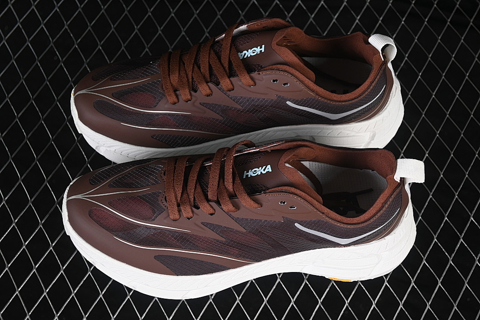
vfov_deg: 18.2
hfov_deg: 27.0
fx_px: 1000
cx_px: 240
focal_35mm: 75
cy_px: 160
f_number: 6.3
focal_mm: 50
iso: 160
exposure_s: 1/60
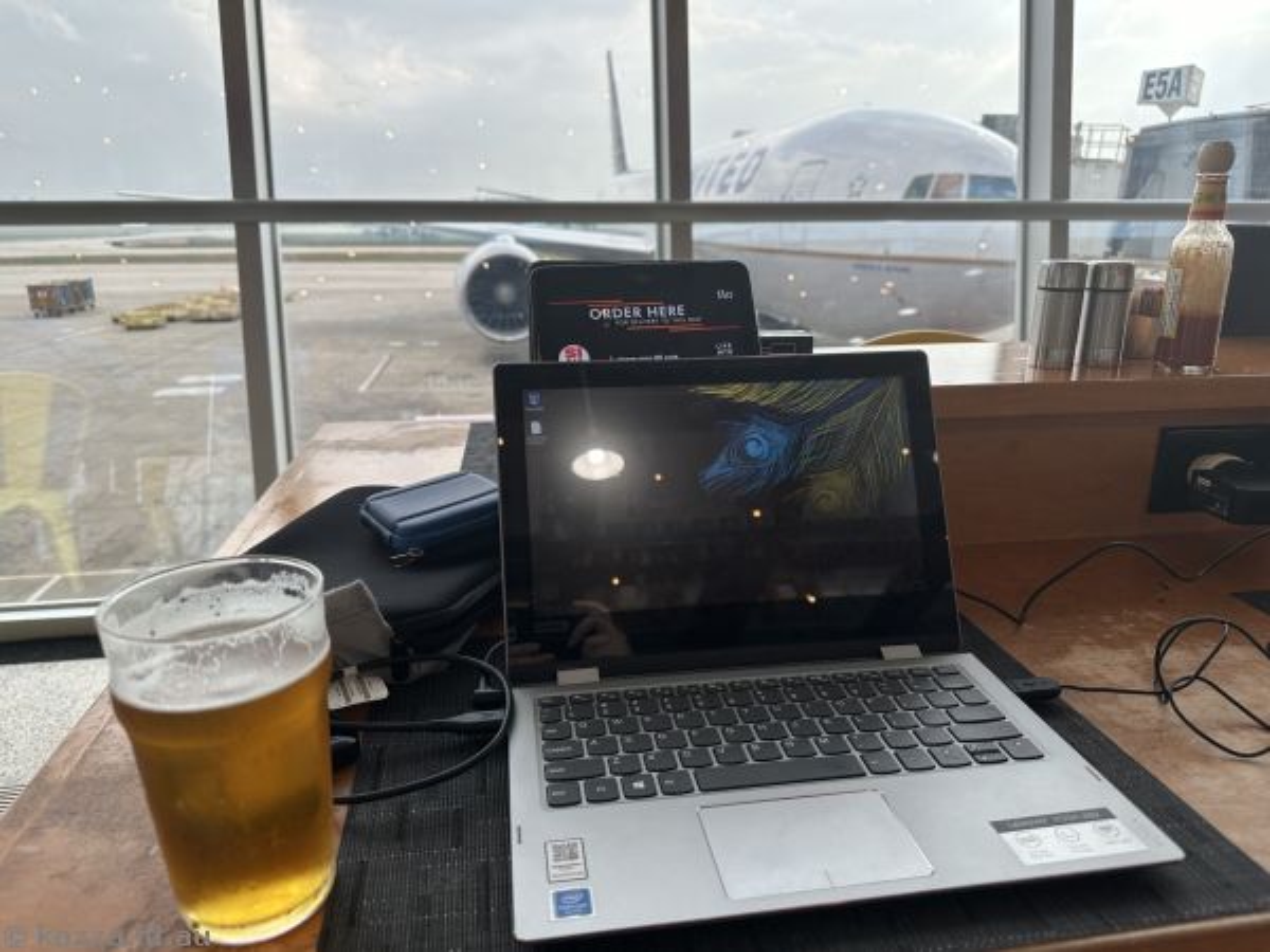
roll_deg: -0.5
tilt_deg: -17.1
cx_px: 635
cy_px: 476
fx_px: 881
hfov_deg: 71.6
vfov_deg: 56.8
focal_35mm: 24
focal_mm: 6.86
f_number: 1.78
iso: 64
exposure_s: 1/237
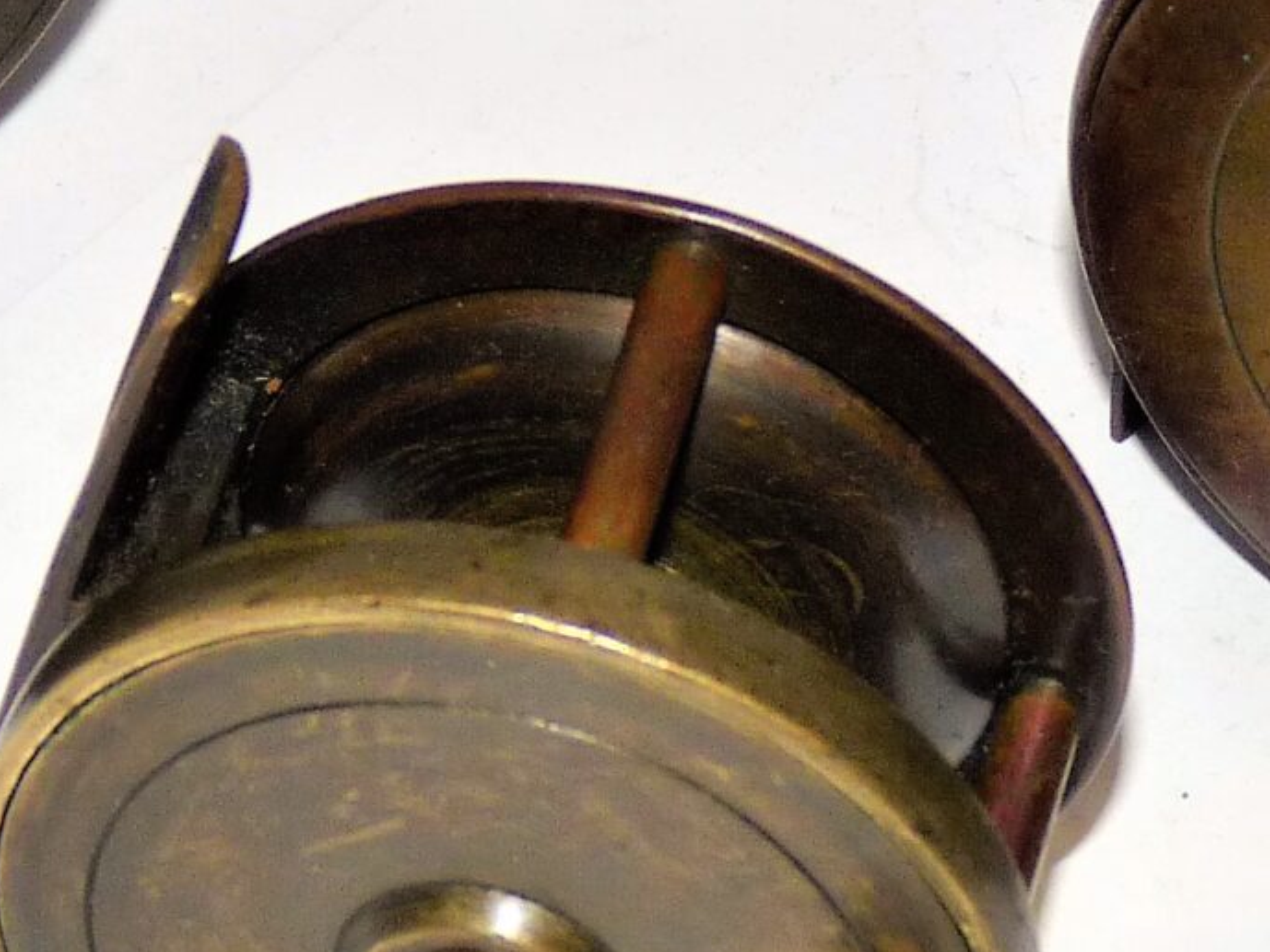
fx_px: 8587
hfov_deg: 8.5
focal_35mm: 234
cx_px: 446
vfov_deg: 6.4
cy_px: 348
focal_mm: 11.1
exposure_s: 1/30
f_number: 3.4
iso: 100
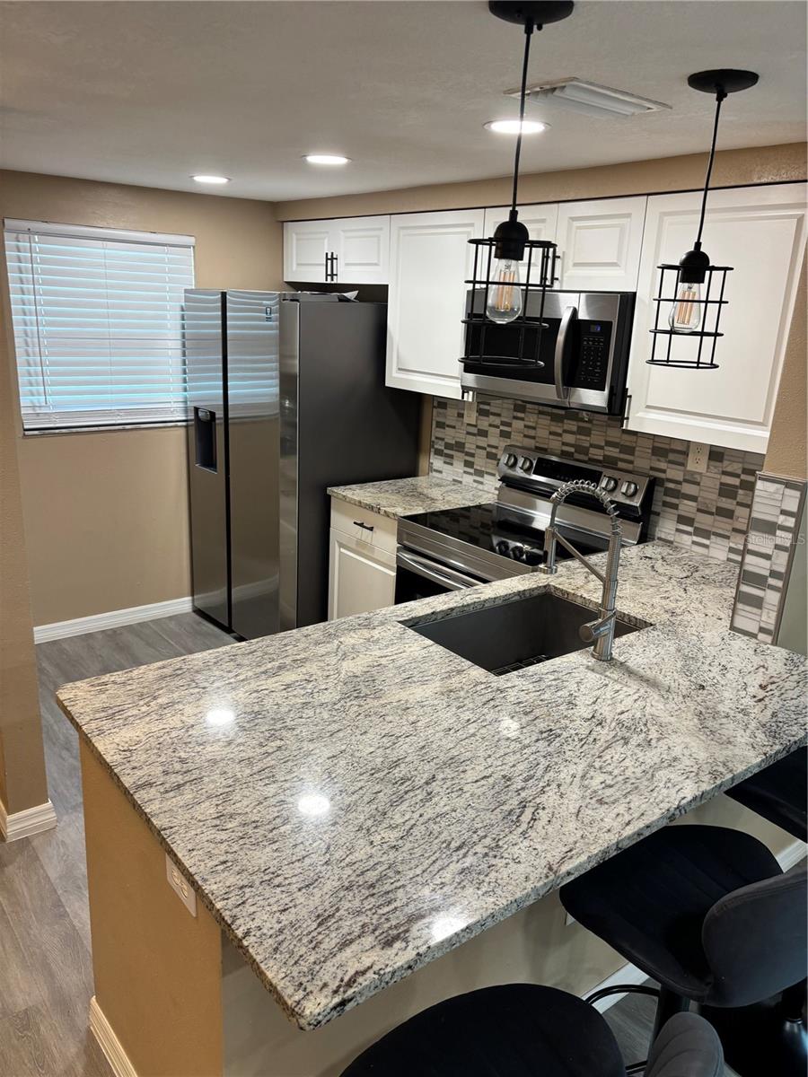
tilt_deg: -16.9
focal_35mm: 26
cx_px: 404
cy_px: 538
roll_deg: -3.4
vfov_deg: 67.3
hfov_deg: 53.1
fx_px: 809
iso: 80
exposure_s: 1/60
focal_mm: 5.96
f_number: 1.6
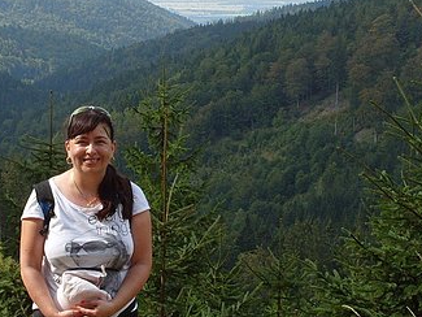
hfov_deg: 20.2
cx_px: 151
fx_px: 1183
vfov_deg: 15.2
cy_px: 92
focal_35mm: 97
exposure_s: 1/350
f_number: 5.3
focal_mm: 7.8
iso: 80
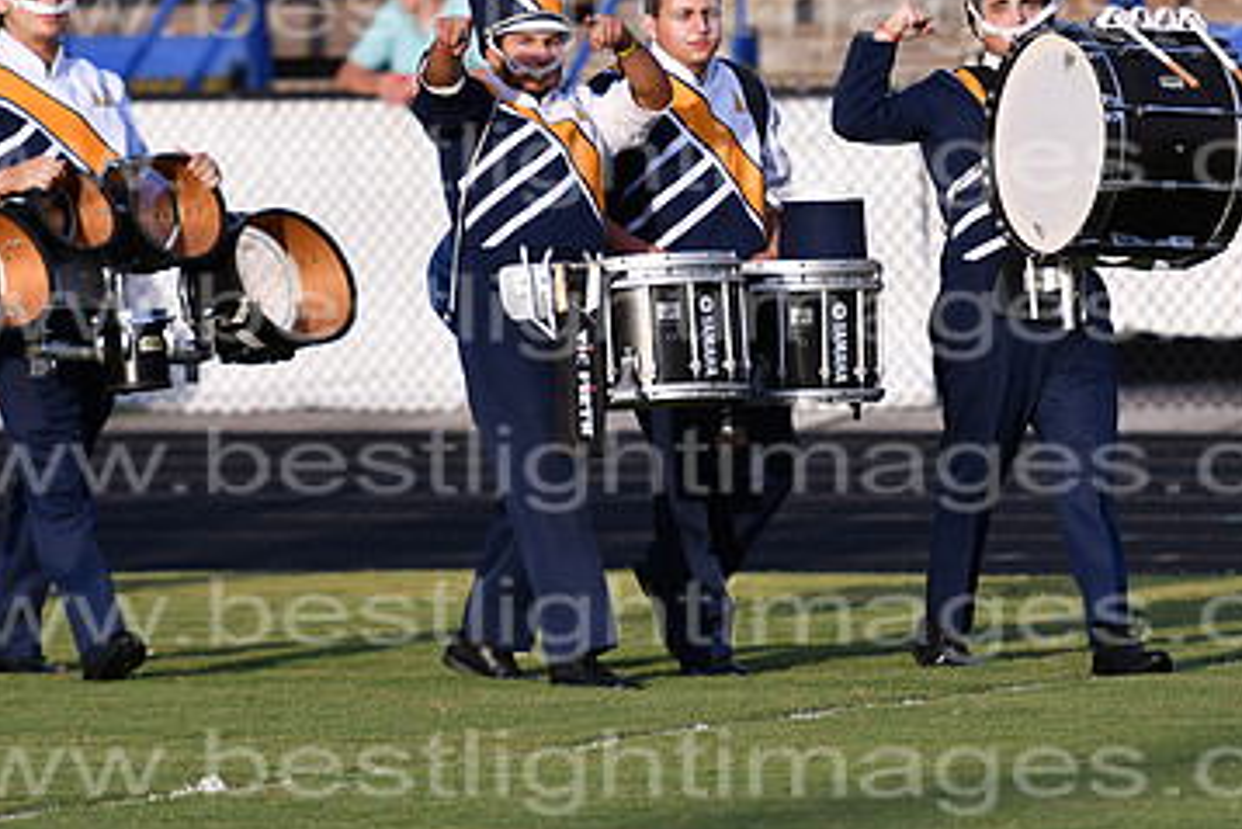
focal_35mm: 413
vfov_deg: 3.3
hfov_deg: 5.0
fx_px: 14254
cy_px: 241
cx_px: 659
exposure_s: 1/3200
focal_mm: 170
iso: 400
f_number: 3.2
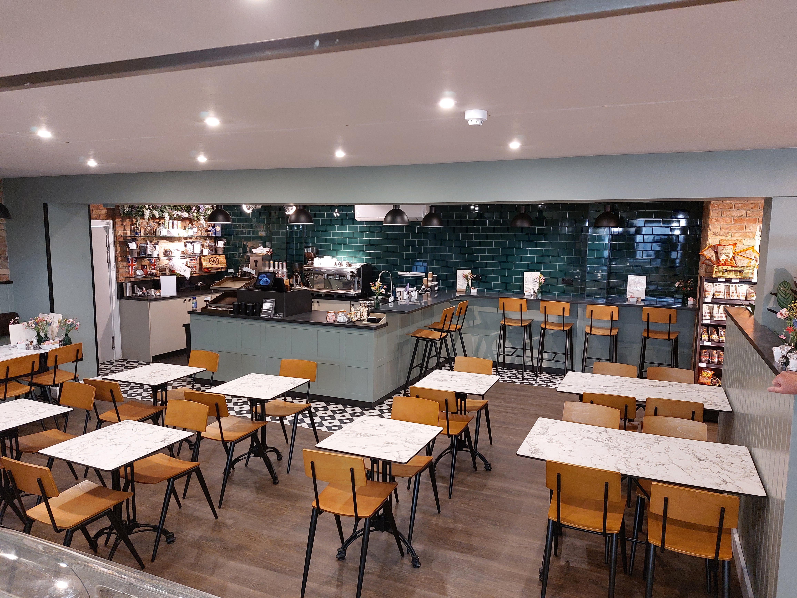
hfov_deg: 71.6
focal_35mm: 24
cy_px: 299
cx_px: 398
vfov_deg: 56.8
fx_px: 553
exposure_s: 1/50
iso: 320
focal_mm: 5.23
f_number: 1.8
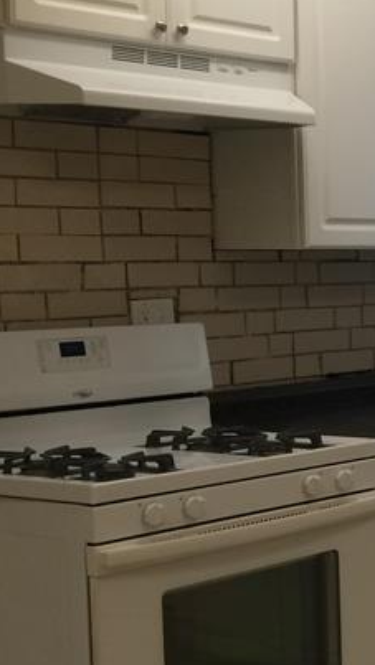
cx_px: 814
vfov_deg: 25.6
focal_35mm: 83
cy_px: 358
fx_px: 1466
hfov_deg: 12.4
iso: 40
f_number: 2.2
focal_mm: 4.12
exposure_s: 1/40
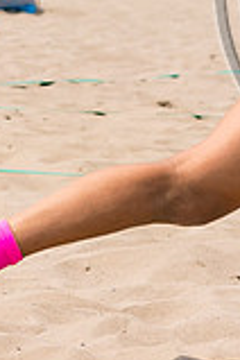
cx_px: 313
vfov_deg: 5.4
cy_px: -95
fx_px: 3830
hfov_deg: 3.6
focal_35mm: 383
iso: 200
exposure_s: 1/2000
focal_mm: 58
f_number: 4
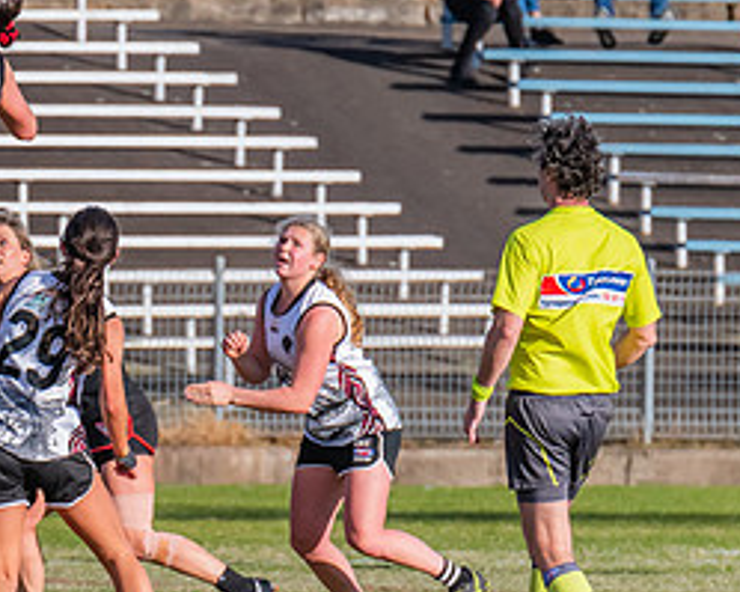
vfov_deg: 1.1
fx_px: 29905
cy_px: 325
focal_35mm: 1366
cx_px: -261
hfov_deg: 1.4
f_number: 10
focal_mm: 420
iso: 800
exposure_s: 1/1250
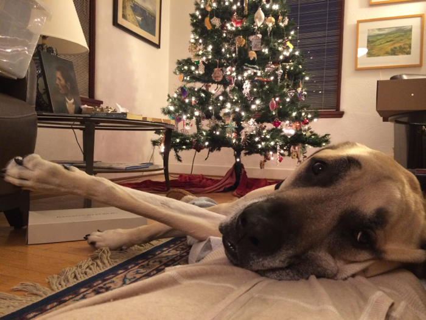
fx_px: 357
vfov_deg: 48.2
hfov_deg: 61.7
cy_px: 160
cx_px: 213
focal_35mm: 29
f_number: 2.2
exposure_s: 1/17
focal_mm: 4.15
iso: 250
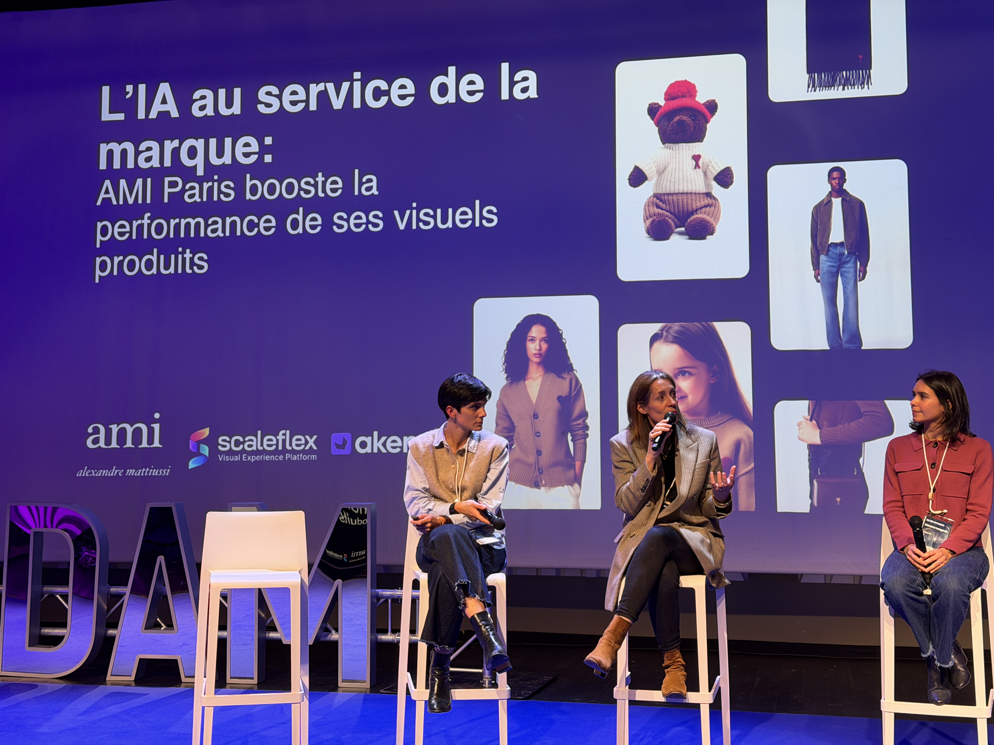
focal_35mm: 48
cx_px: 497
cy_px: 372
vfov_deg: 30.3
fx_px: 1378
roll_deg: +0.3
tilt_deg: +3.2
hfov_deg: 39.7
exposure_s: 1/50
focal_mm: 6.76
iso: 125
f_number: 1.78
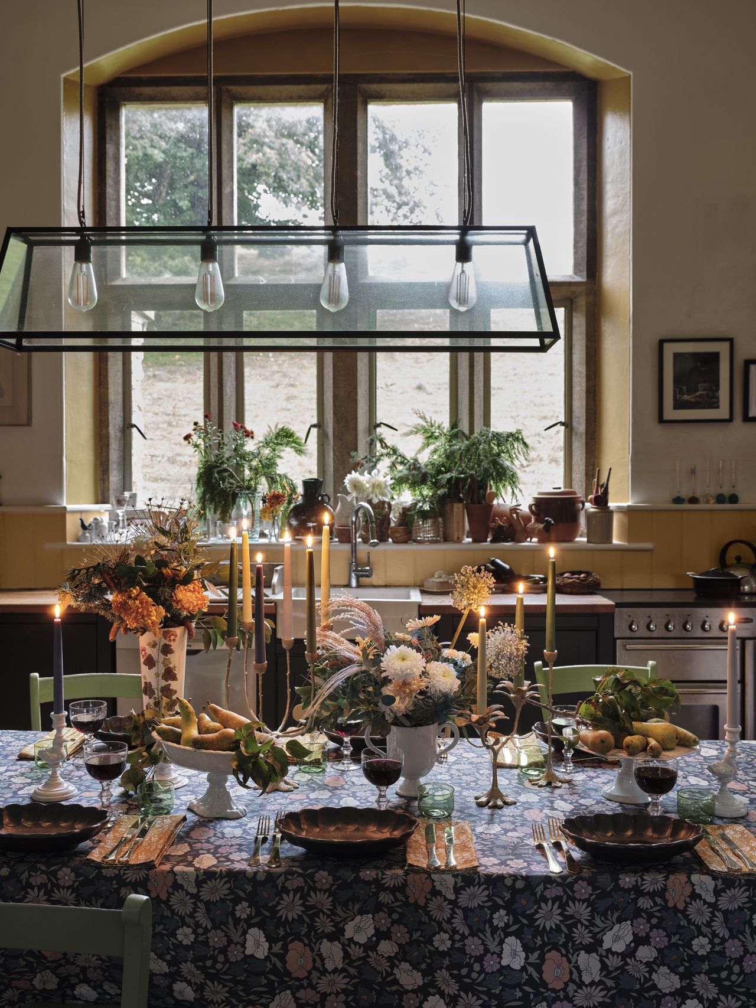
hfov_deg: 41.8
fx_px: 990
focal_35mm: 34
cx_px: 378
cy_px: 504
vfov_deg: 54.0
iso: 400
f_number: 8
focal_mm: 42.5
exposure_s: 1.8
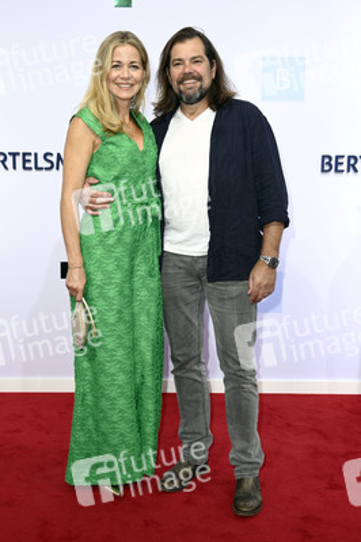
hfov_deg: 35.0
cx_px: 180
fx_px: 573
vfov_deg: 50.7
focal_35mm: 38
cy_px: 271
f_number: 6.3
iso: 400
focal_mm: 38
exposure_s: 1/250
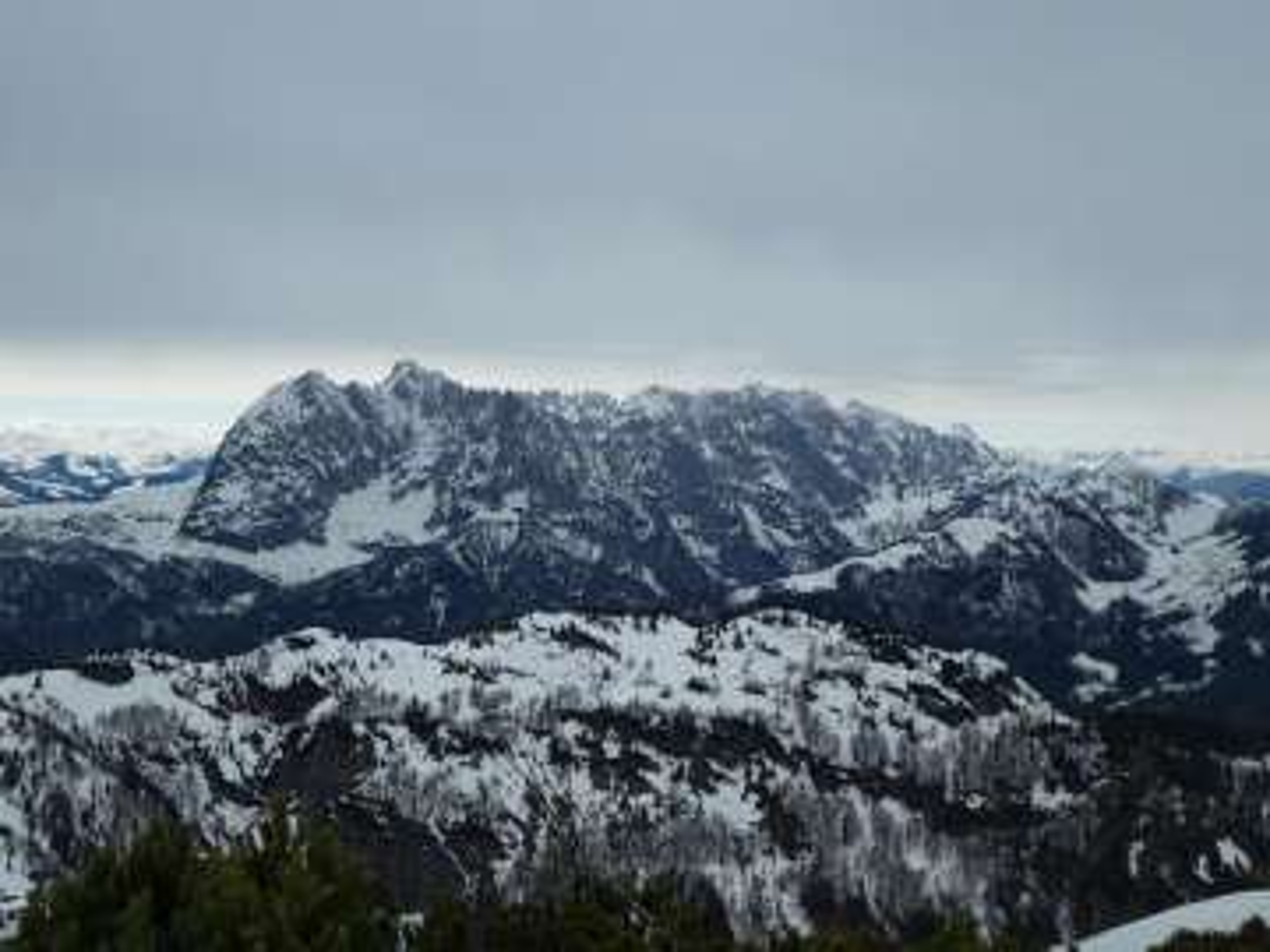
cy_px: 476
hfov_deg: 46.8
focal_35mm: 40
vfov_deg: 36.0
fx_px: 1468
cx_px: 635
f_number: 3.8
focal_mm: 7.2
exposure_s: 1/640
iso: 80
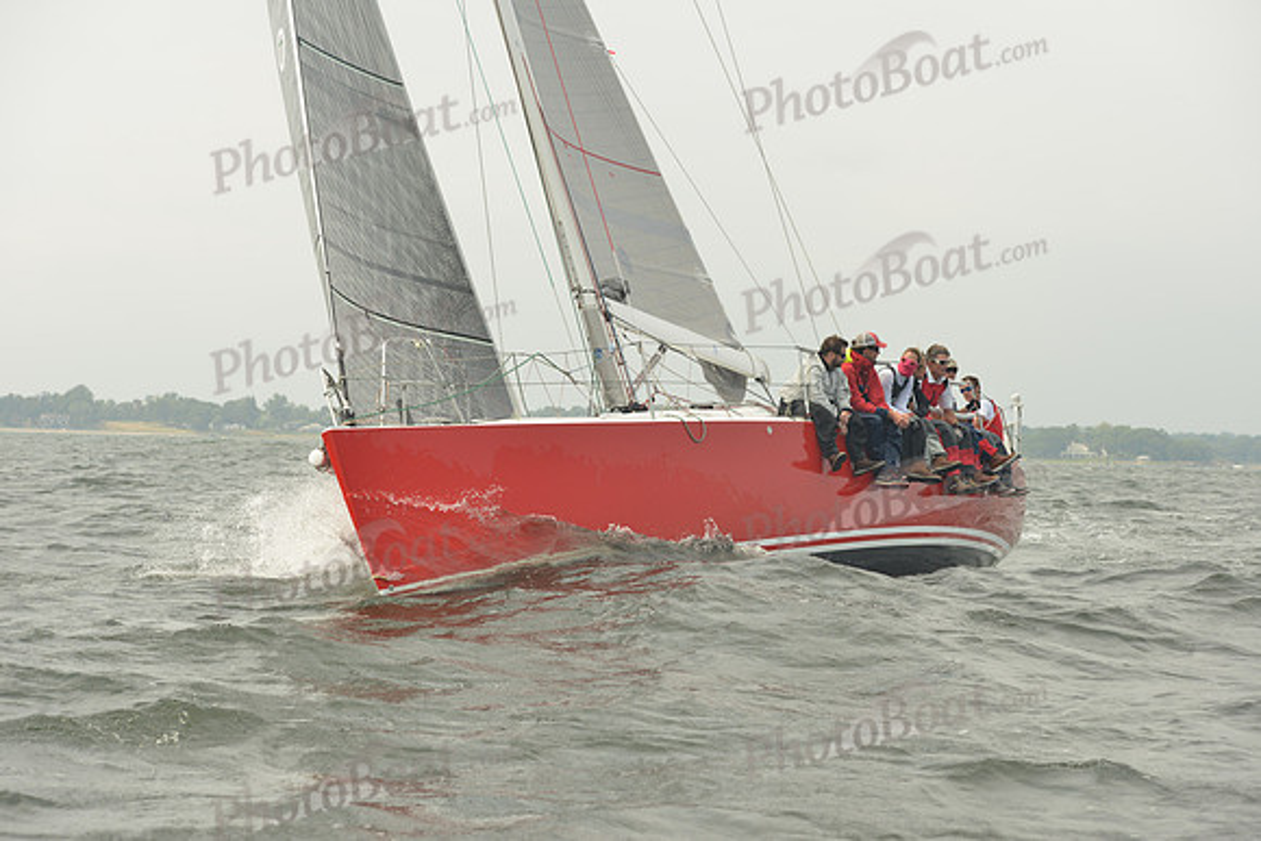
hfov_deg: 25.4
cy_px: 420
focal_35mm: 80
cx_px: 630
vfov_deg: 17.1
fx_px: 2803
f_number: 7.1
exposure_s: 1/1250
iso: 320
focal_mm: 80
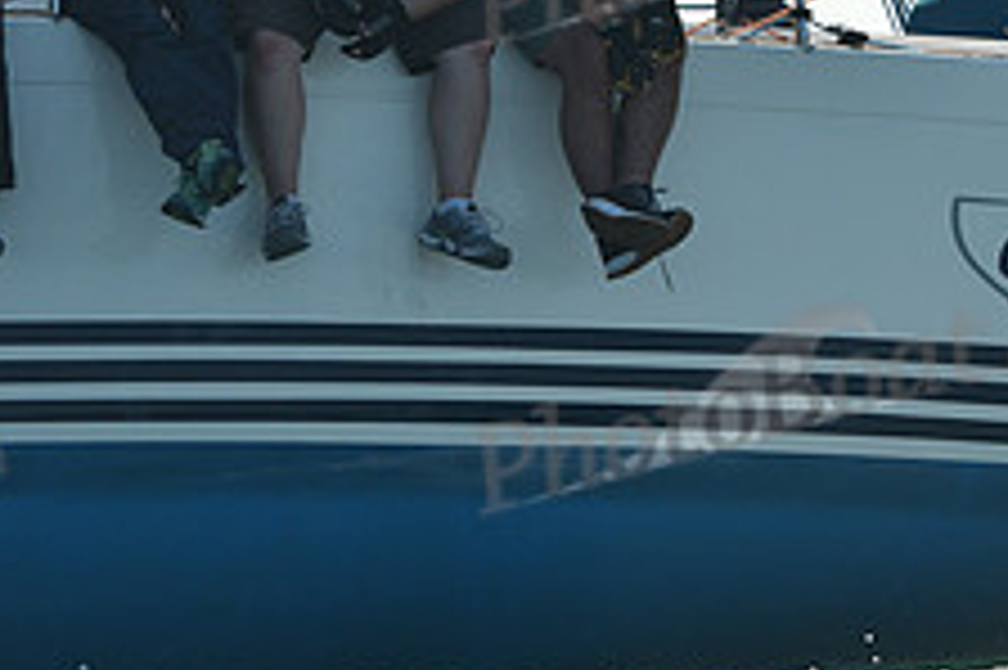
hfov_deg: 8.4
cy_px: 227
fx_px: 6883
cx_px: 243
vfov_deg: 5.6
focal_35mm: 246
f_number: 6.3
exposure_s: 1/640
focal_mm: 95
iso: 320
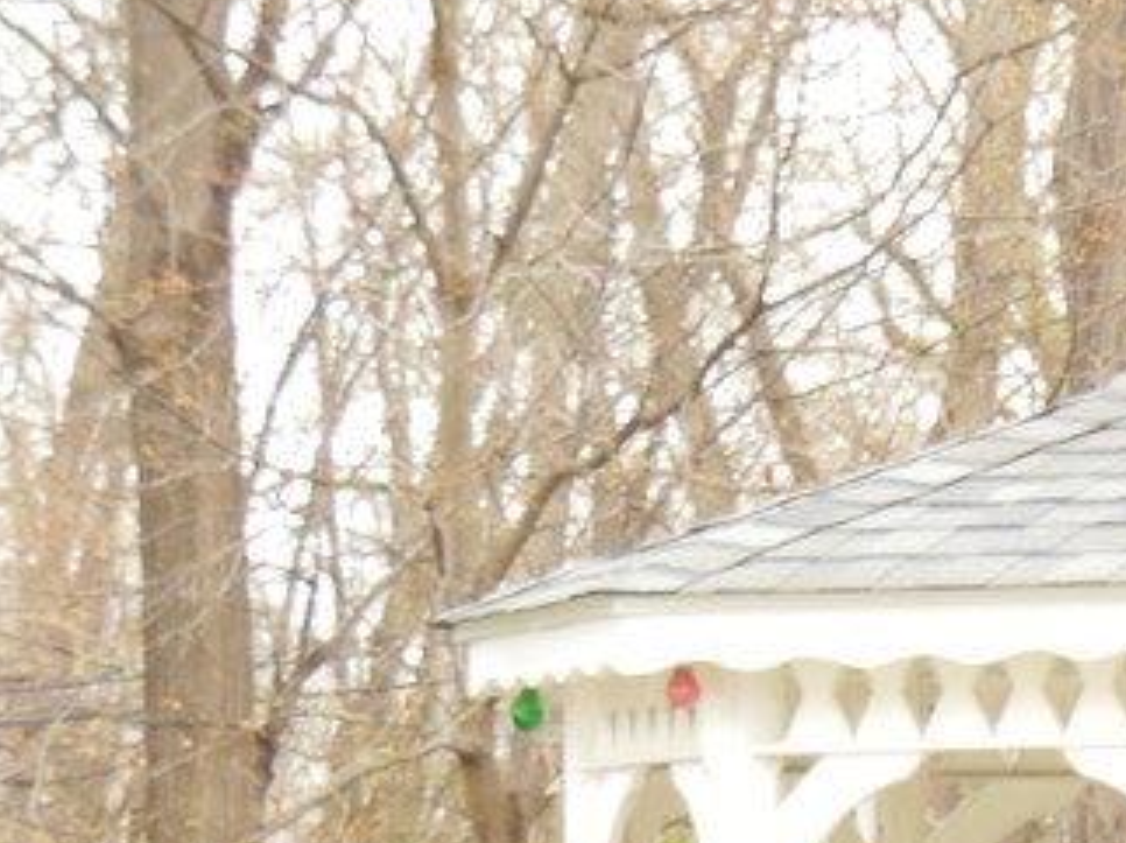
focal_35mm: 353
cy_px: 1231
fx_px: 11474
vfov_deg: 4.2
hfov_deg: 5.6
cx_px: 1504
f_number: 4.8
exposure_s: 1/60
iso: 200
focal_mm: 19.7
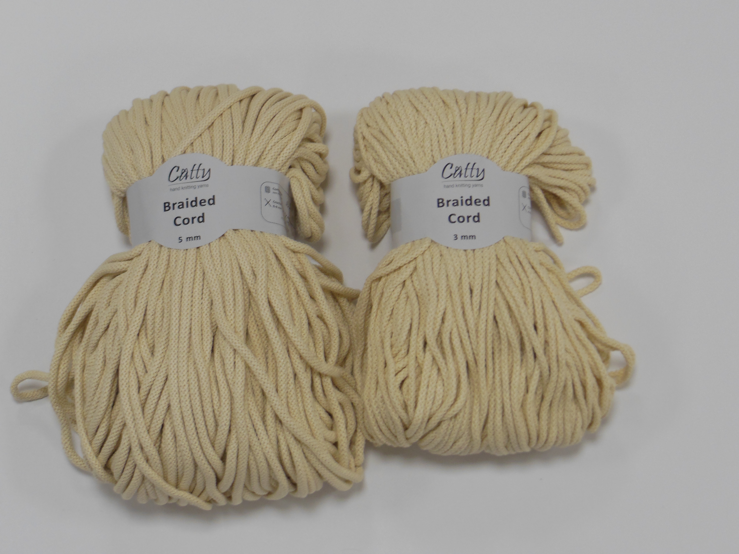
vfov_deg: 15.9
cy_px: 277
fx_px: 1985
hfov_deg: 21.1
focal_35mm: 93
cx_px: 370
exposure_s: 1/30
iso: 200
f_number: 5.6
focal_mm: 16.5
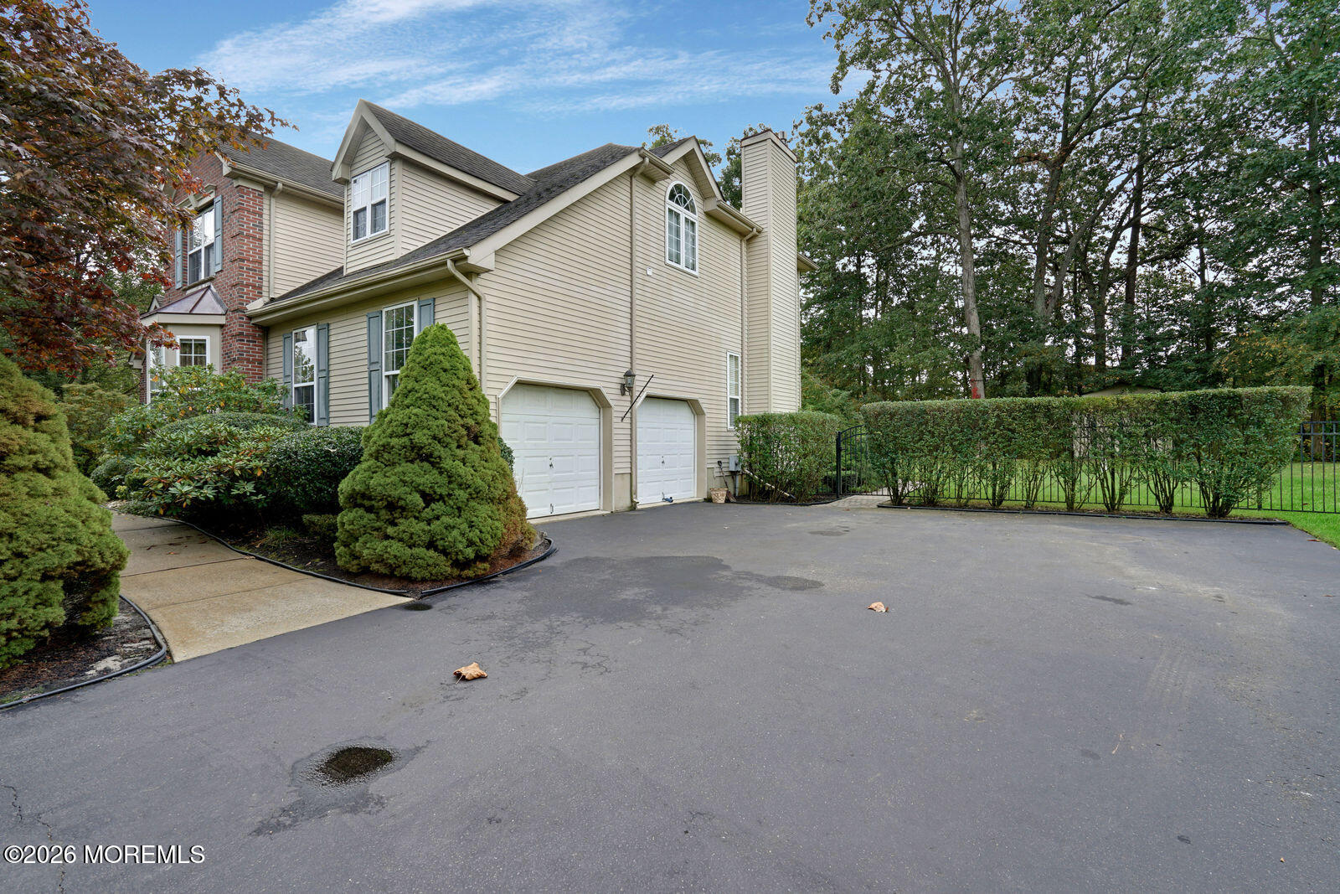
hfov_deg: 96.7
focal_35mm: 16
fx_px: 596
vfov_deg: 73.8
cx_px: 670
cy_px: 447
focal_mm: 16
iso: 100
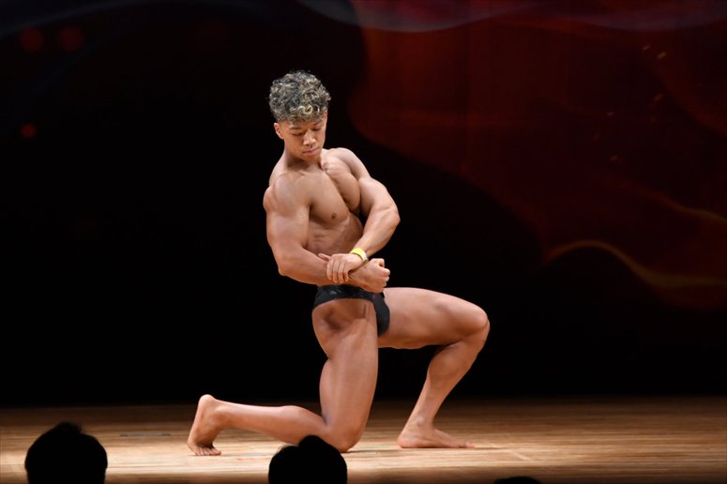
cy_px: 242
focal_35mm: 300
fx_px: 6055
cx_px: 364
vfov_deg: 4.6
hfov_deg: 6.9
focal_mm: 200
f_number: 5.6
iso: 3200
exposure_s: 1/400
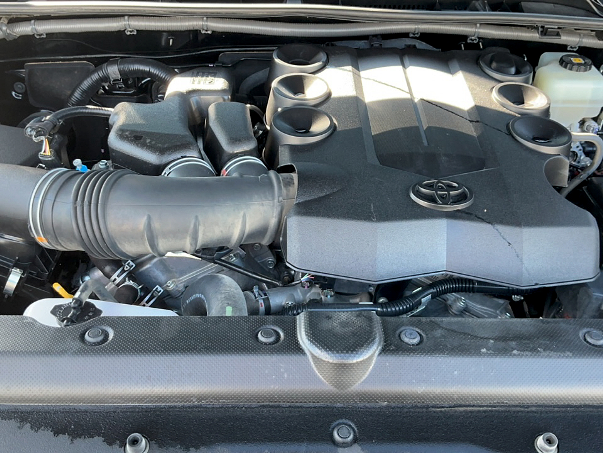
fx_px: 523
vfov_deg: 46.8
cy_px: 226
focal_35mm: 30
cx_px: 302
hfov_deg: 60.0
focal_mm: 3
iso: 32
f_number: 1.8
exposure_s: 1/60
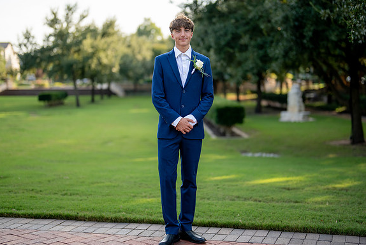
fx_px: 590
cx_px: 187
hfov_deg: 34.5
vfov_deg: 23.4
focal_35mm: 58
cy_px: 115
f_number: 1.2
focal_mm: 50
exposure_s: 1/2500
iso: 200
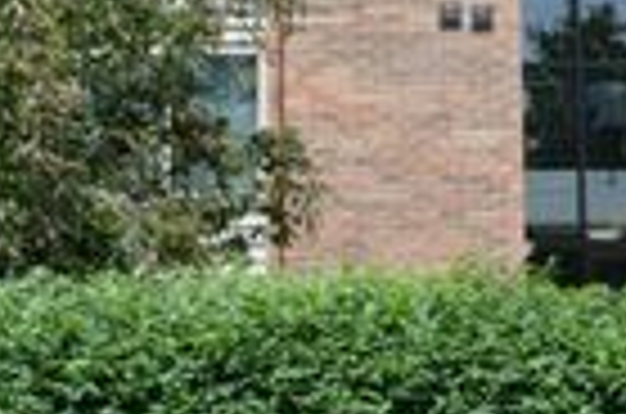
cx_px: 419
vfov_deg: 14.0
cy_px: 130
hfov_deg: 21.0
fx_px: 1683
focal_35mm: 97
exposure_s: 1/200
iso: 100
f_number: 7.1
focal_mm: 18
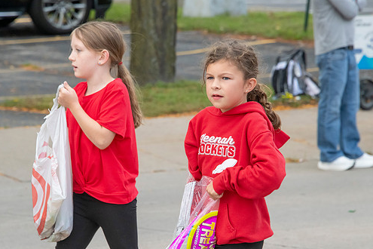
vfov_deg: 4.7
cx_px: 162
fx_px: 3036
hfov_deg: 7.0
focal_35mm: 293
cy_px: 142
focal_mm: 250
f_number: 11
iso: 3200
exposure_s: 1/250
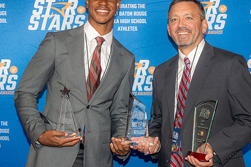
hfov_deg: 28.4
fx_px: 495
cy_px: 83
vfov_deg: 19.2
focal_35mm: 71
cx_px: 135
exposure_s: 1/160
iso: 320
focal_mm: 47
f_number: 3.5
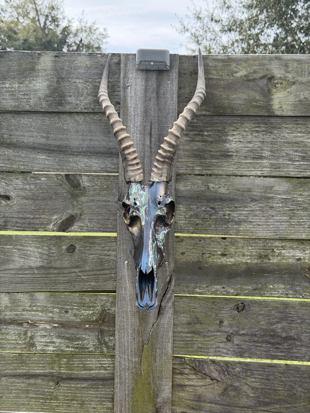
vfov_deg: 39.7
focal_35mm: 48
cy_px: 206
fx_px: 573
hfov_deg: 30.3
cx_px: 155
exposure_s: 1/1543
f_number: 1.78
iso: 100
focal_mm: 6.76
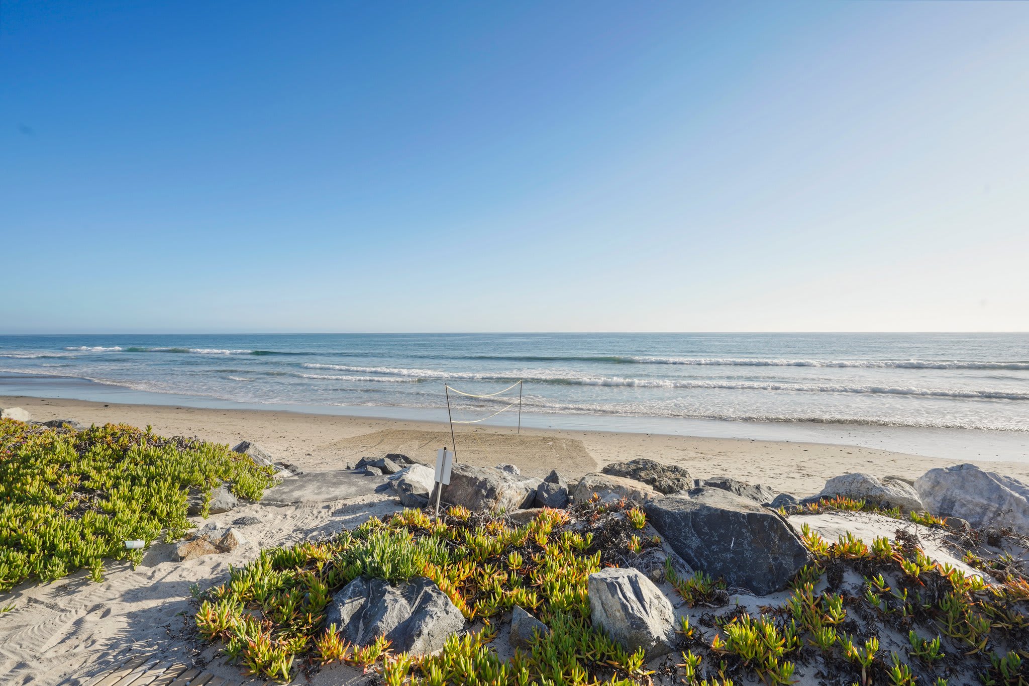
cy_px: 343
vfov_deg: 73.7
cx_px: 514
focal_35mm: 16
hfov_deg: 96.7
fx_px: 457
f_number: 9
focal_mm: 16
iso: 125
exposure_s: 1/320
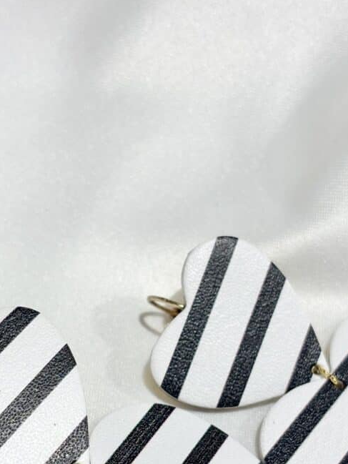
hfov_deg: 18.0
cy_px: 362
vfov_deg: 23.5
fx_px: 1099
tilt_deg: -29.1
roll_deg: +3.6
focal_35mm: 82
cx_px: 147
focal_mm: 5.96
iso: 32
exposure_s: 1/251
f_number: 1.6
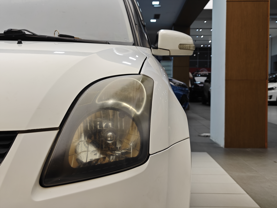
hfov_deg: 41.2
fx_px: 368
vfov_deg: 31.5
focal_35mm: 46
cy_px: 104
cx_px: 138
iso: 80
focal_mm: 8.7
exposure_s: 1/100
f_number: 1.9
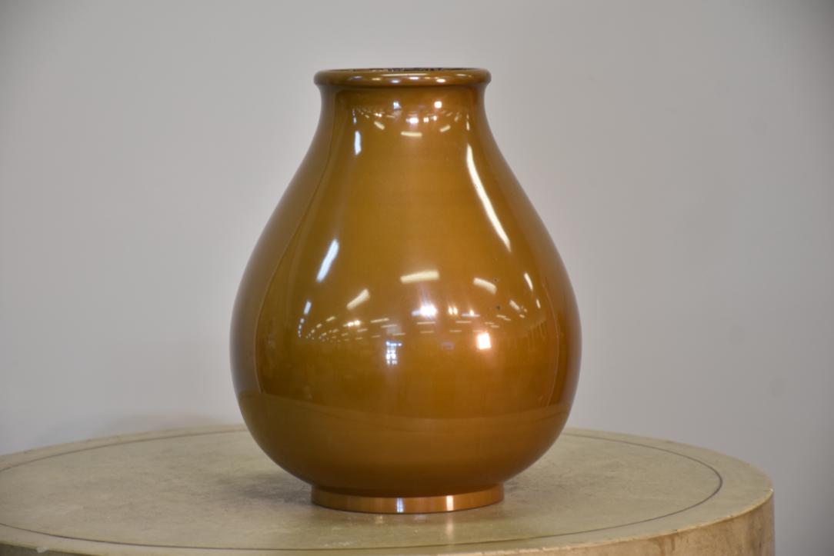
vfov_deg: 10.2
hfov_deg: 15.2
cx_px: 417
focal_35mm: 135
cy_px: 278
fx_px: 3128
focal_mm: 90
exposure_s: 1/40
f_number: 5.3
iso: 400
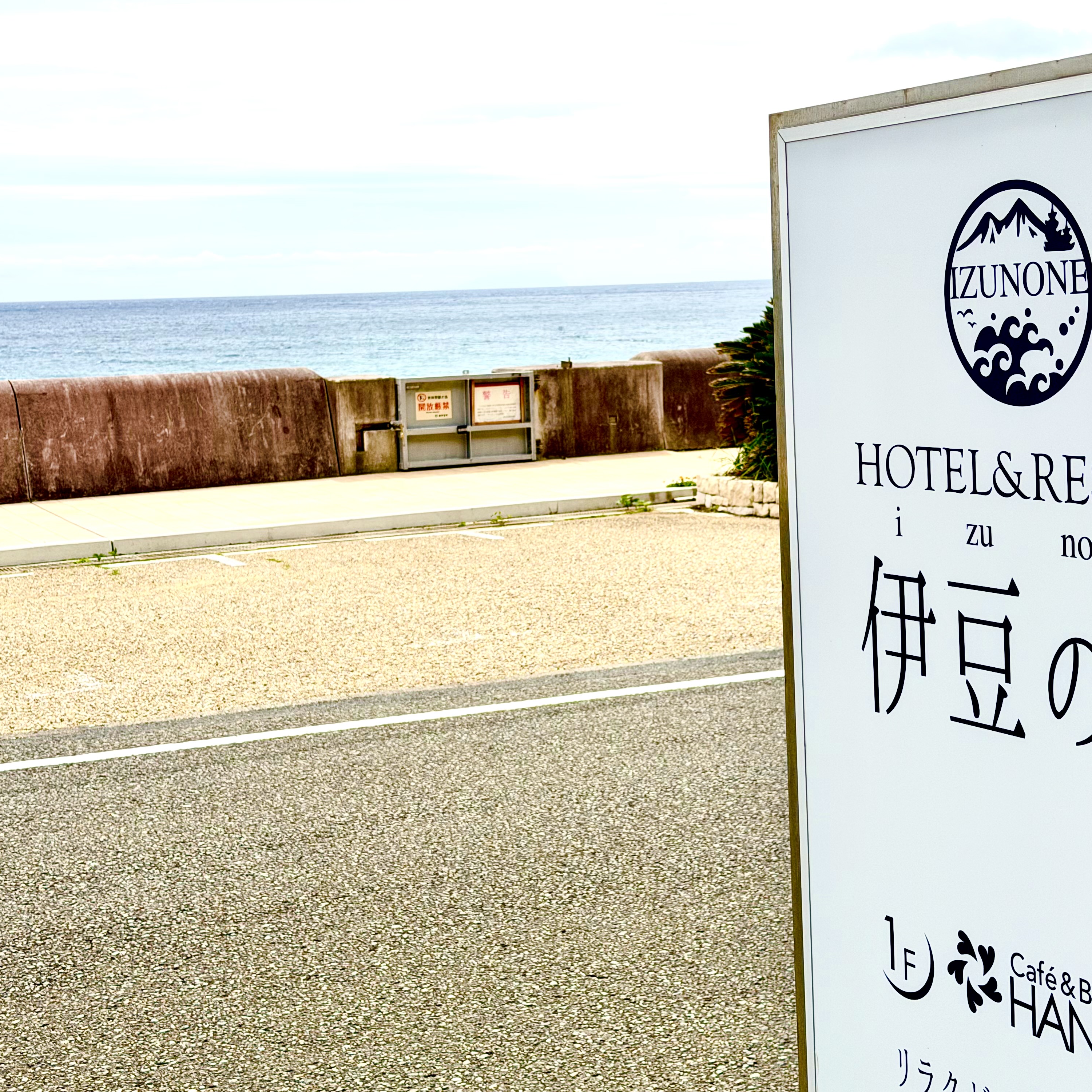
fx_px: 2034
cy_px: 548
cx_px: 586
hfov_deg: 30.0
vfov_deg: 30.0
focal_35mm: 57
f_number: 1.78
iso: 64
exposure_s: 1/6536
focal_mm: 6.76
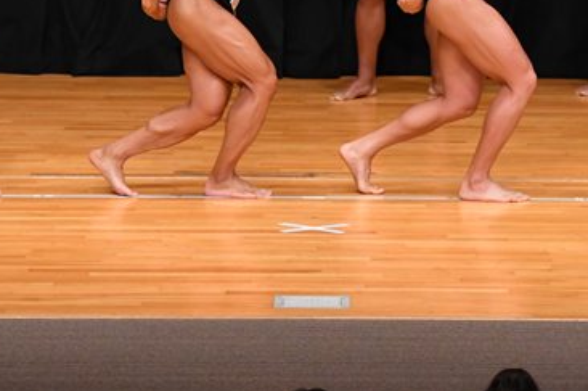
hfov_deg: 5.3
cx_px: 365
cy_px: -21
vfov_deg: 3.5
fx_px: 6329
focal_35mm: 388
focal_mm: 122
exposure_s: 1/400
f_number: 5.6
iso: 3200
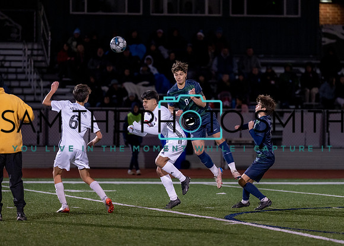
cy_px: 113
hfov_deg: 7.2
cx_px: 193
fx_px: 2745
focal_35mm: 281
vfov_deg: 5.1
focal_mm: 200
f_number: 2.8
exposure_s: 1/1000
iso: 2500
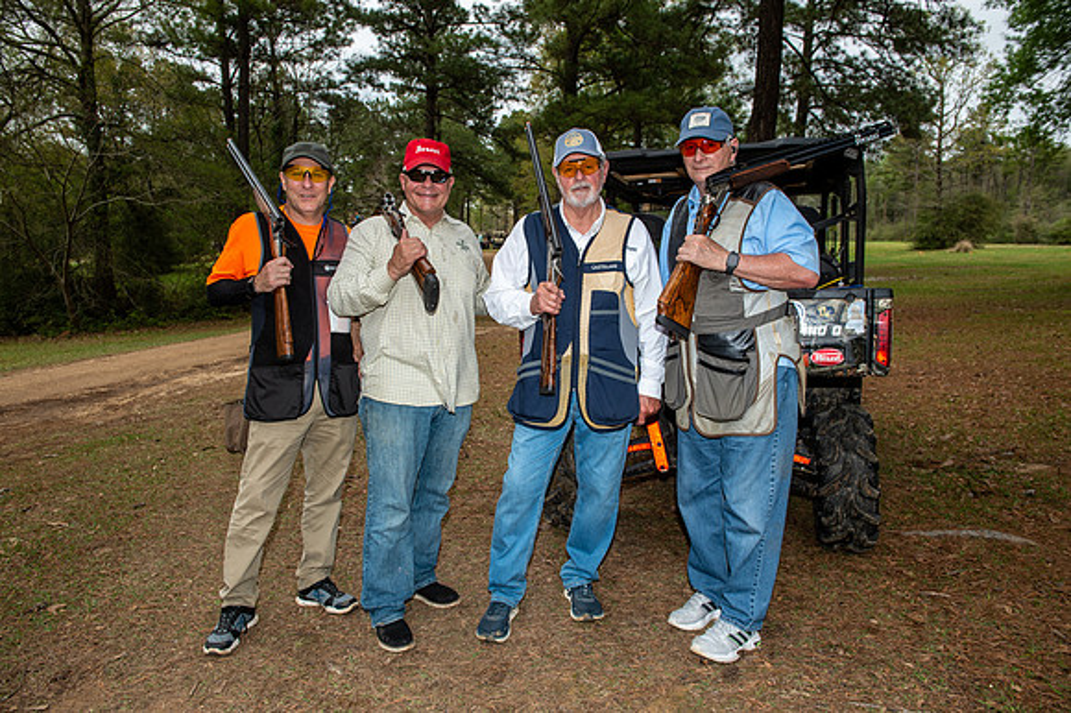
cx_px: 536
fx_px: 773
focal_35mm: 26
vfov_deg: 49.5
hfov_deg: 69.4
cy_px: 356
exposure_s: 1/250
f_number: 6.3
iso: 125
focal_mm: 26
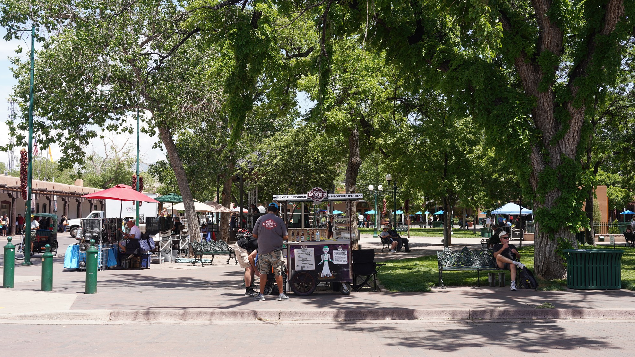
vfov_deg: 32.8
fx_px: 606
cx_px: 318
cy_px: 175
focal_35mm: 36
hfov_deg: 55.3
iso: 100
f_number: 9
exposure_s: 1/100
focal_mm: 34
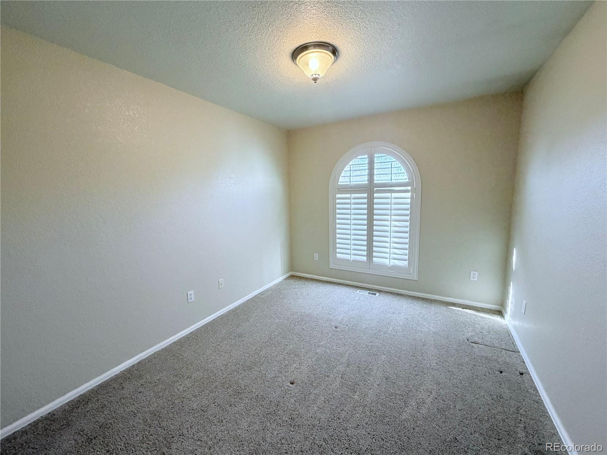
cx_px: 304
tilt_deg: -8.3
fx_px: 245
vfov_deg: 85.7
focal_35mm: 14
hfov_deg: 102.1
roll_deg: +0.8
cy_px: 228
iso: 320
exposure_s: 1/120
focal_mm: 2.22
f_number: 2.2
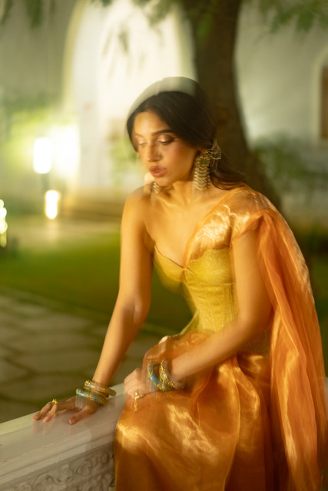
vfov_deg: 36.2
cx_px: 164
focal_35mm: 55
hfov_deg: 24.6
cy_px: 246
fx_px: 751
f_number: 1.8
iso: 400
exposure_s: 1/5
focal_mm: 55
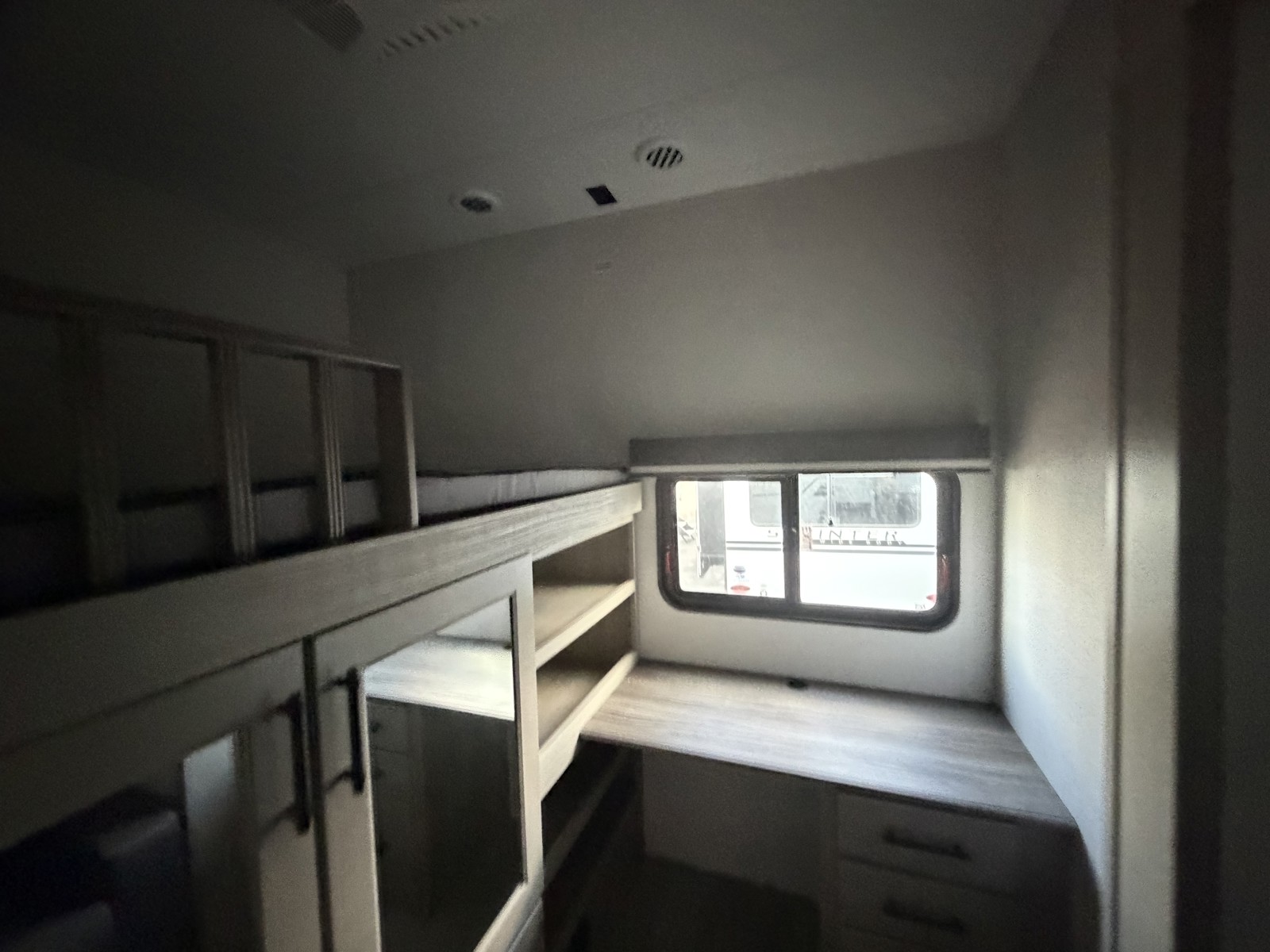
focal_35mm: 14
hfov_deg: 102.1
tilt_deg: -1.2
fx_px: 514
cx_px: 635
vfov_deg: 85.7
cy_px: 476
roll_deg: +4.7
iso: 1250
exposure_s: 1/57
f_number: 2.2
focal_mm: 2.22
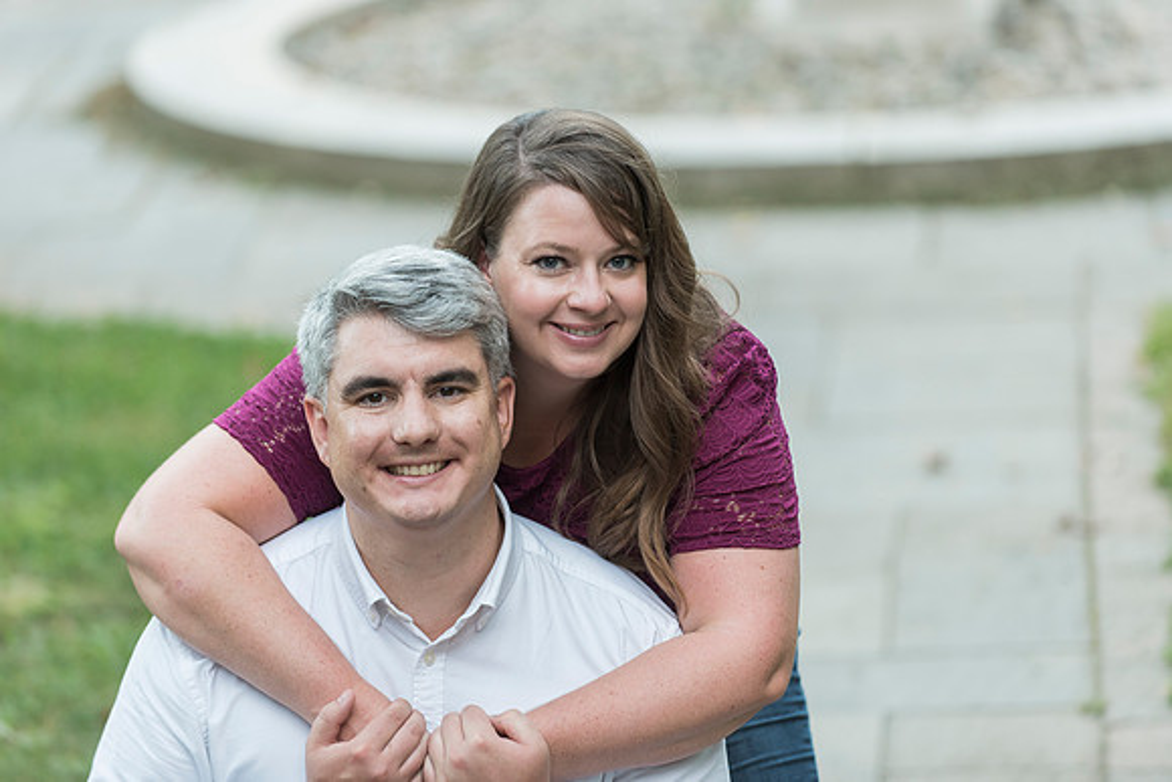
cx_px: 622
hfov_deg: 12.1
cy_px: 367
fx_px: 5534
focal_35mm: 170
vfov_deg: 8.1
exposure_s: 1/160
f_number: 2.8
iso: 640
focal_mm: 160
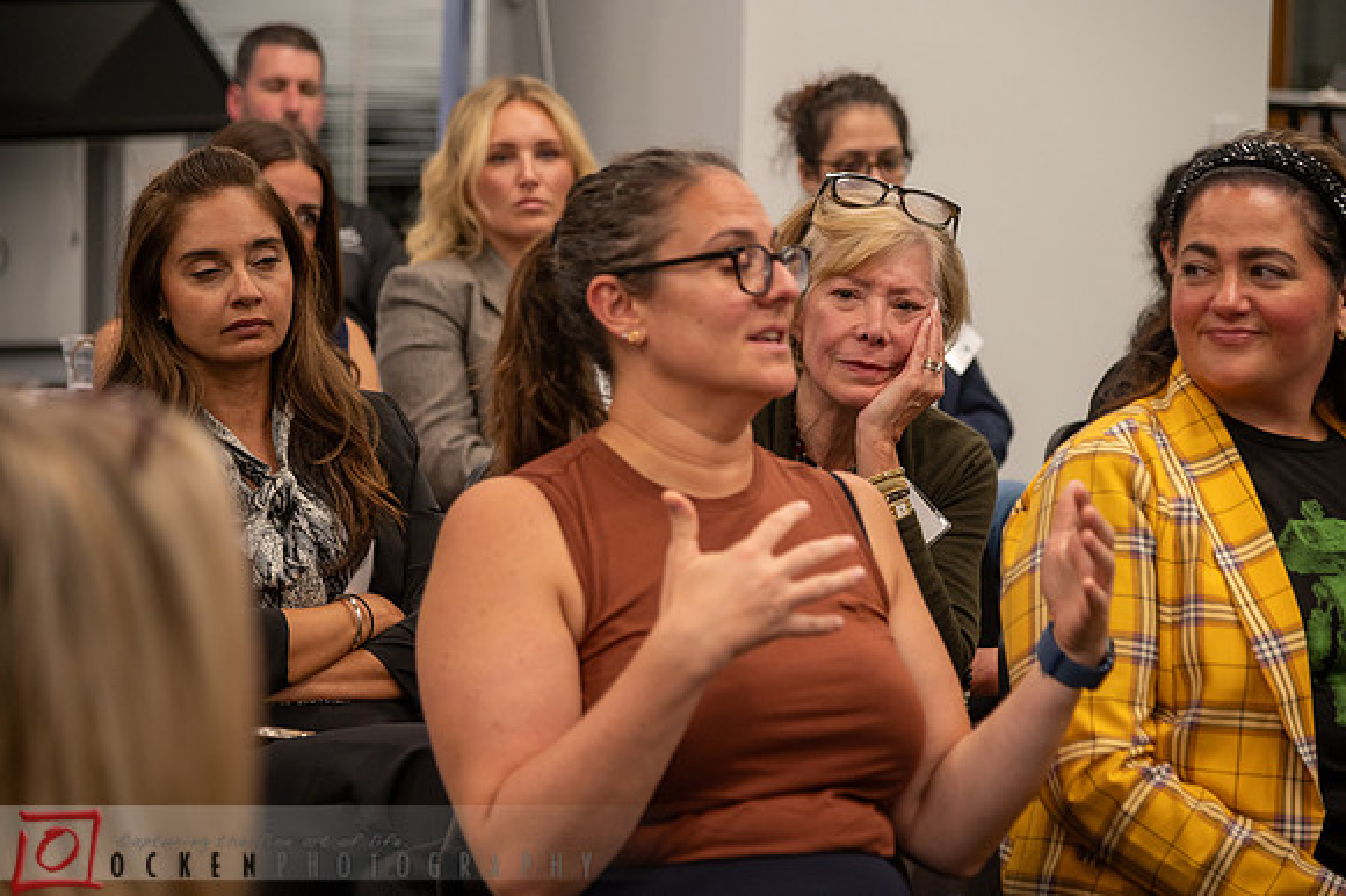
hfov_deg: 20.4
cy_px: 448
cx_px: 673
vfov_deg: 13.7
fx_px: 3737
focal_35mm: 100
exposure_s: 1/160
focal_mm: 100
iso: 1600
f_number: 4
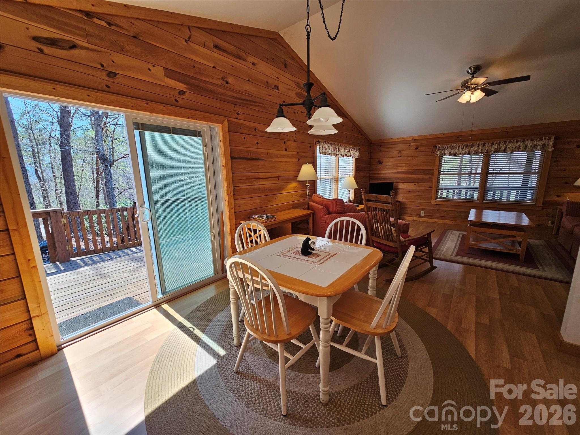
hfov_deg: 106.2
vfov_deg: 89.9
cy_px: 218
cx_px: 290
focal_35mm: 13
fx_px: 218
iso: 50
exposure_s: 1/199
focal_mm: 2.2
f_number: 2.2
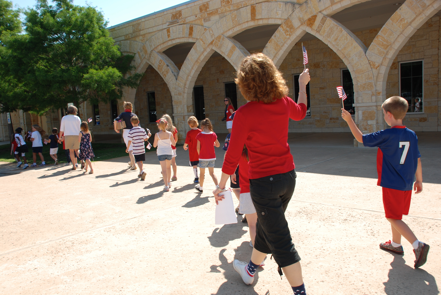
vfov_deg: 40.1
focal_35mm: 33
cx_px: 220
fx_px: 405
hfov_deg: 57.2
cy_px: 148
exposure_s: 1/200
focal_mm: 22
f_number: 6.3
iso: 100
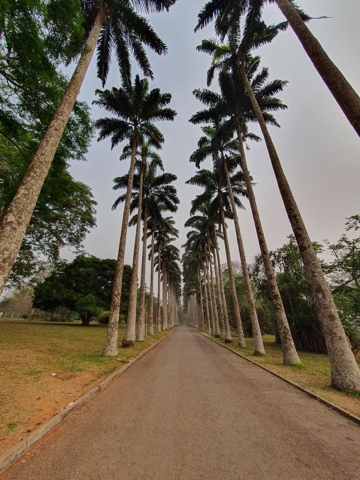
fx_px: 180
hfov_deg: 89.9
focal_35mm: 13
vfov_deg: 106.2
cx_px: 180
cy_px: 240
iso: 50
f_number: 2.2
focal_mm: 1.8
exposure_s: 1/828
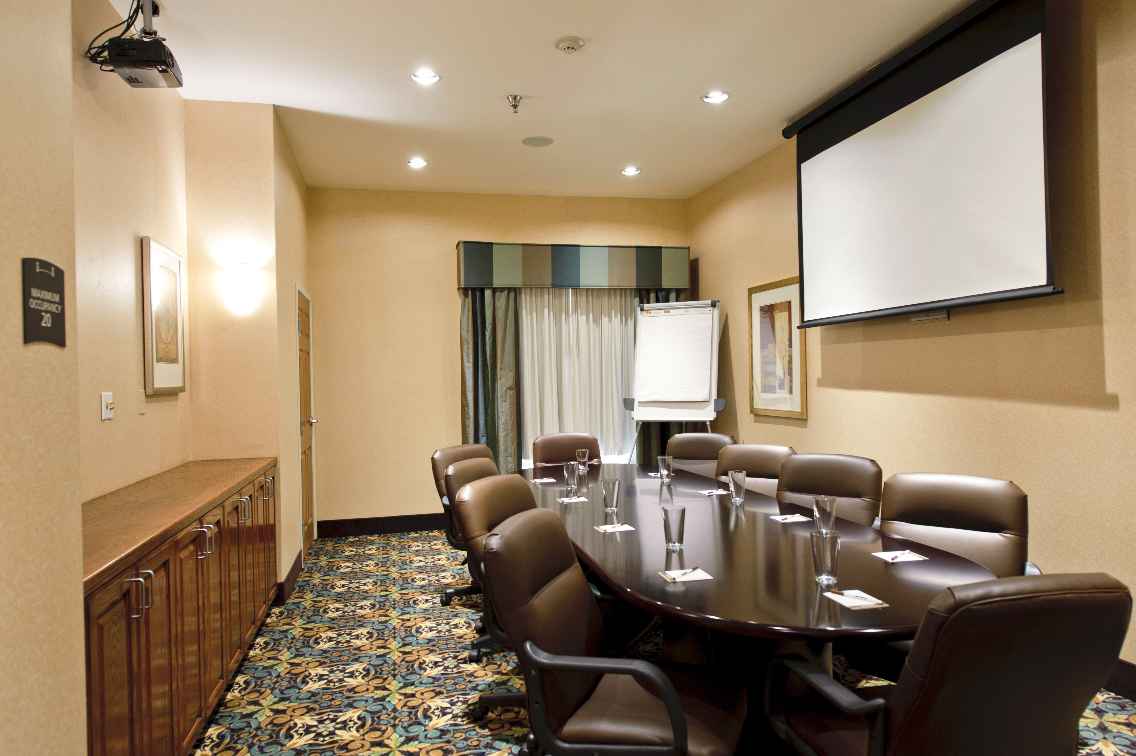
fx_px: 757
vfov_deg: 53.1
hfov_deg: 73.8
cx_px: 568
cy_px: 378
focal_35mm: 24
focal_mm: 24
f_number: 5.6
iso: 200
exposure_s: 1/6
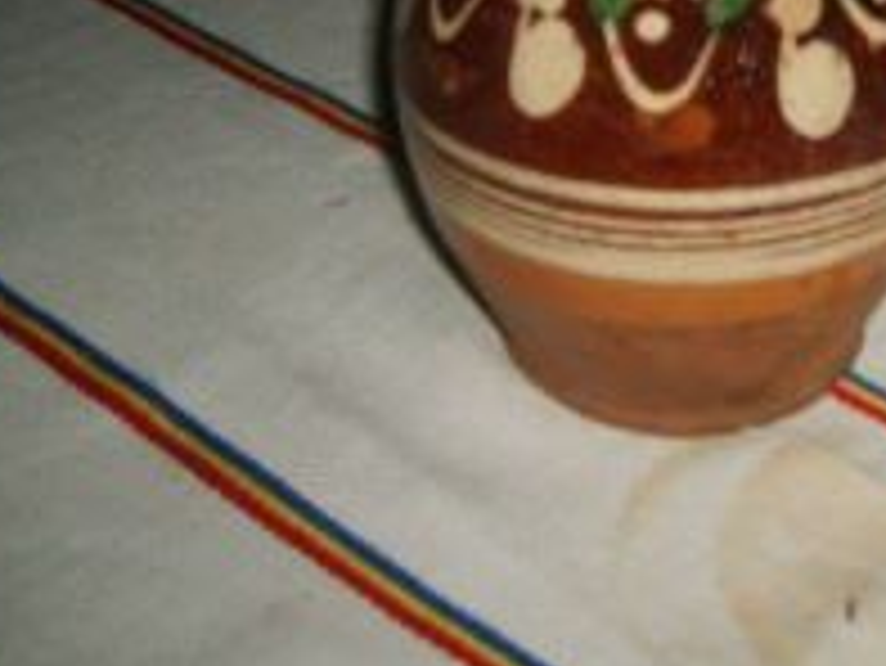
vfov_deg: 20.2
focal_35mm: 71
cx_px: 832
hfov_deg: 26.3
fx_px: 1818
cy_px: 18
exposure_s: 1/45
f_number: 2.8
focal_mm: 5.8
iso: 100
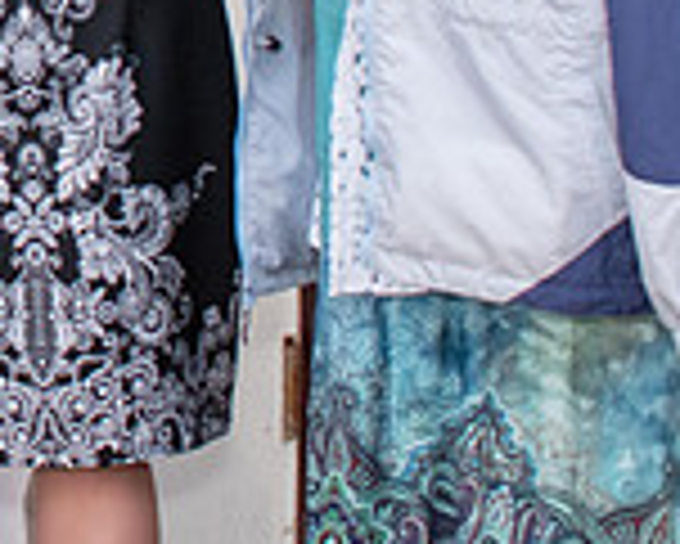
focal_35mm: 150
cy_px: -259
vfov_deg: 10.0
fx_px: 3021
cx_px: -403
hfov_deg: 12.1
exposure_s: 1/100
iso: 800
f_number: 5
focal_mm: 22
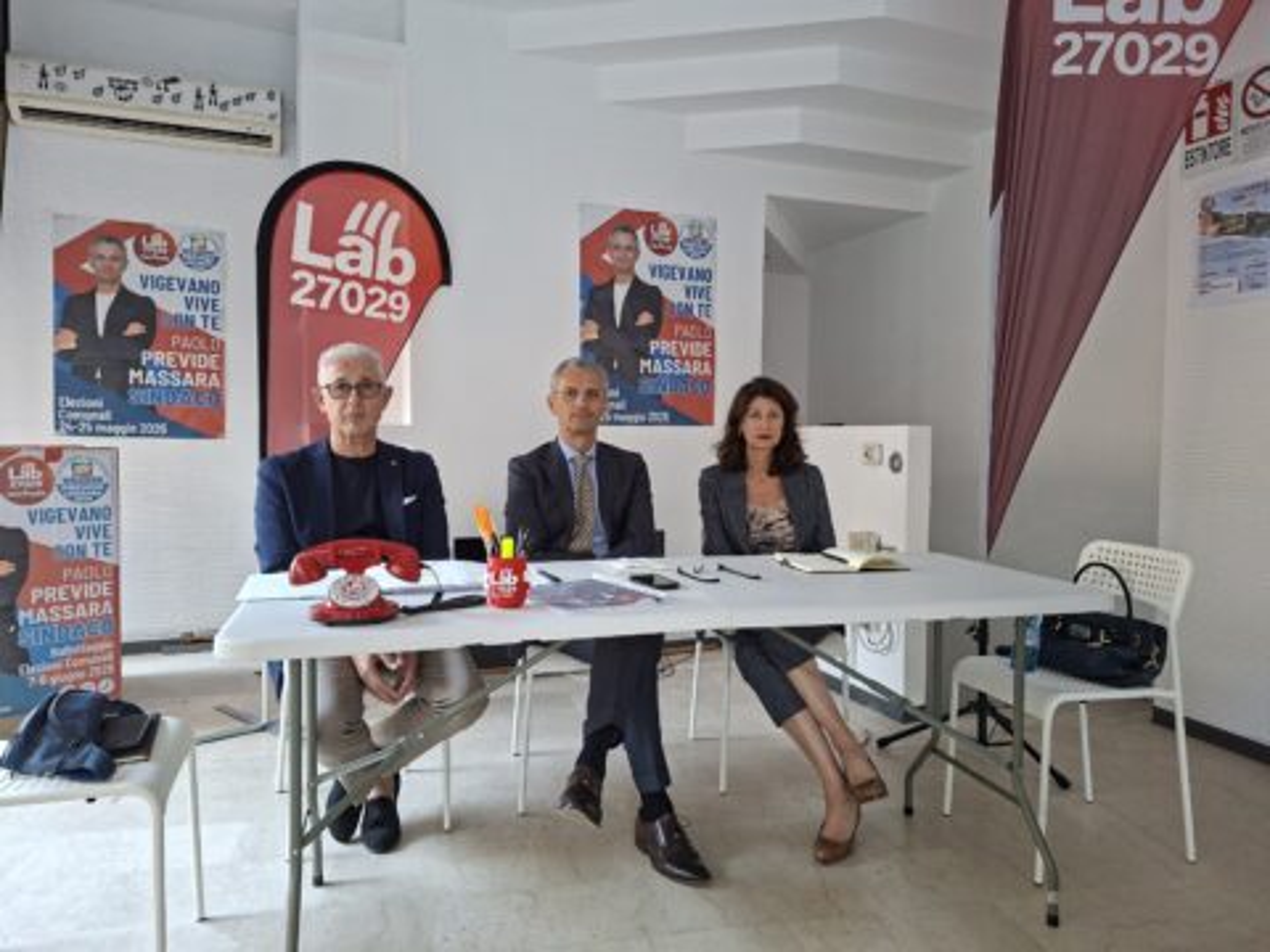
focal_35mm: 23
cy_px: 476
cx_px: 635
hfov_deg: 73.9
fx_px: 844
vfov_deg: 58.9
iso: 250
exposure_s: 1/100
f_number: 1.8
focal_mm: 5.54
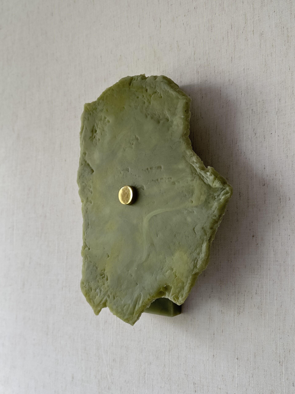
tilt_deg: +5.4
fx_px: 273
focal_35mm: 24
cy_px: 197
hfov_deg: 56.8
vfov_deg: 71.6
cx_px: 148
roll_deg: +0.0
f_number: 1.78
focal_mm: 6.86
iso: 64
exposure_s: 1/121
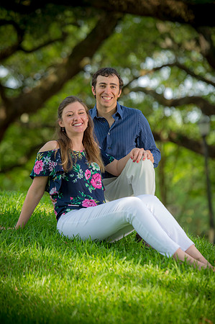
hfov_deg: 9.1
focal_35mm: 150
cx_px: 108
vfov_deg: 13.7
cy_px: 162
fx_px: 1347
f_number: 3.5
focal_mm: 150
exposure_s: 1/400
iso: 200
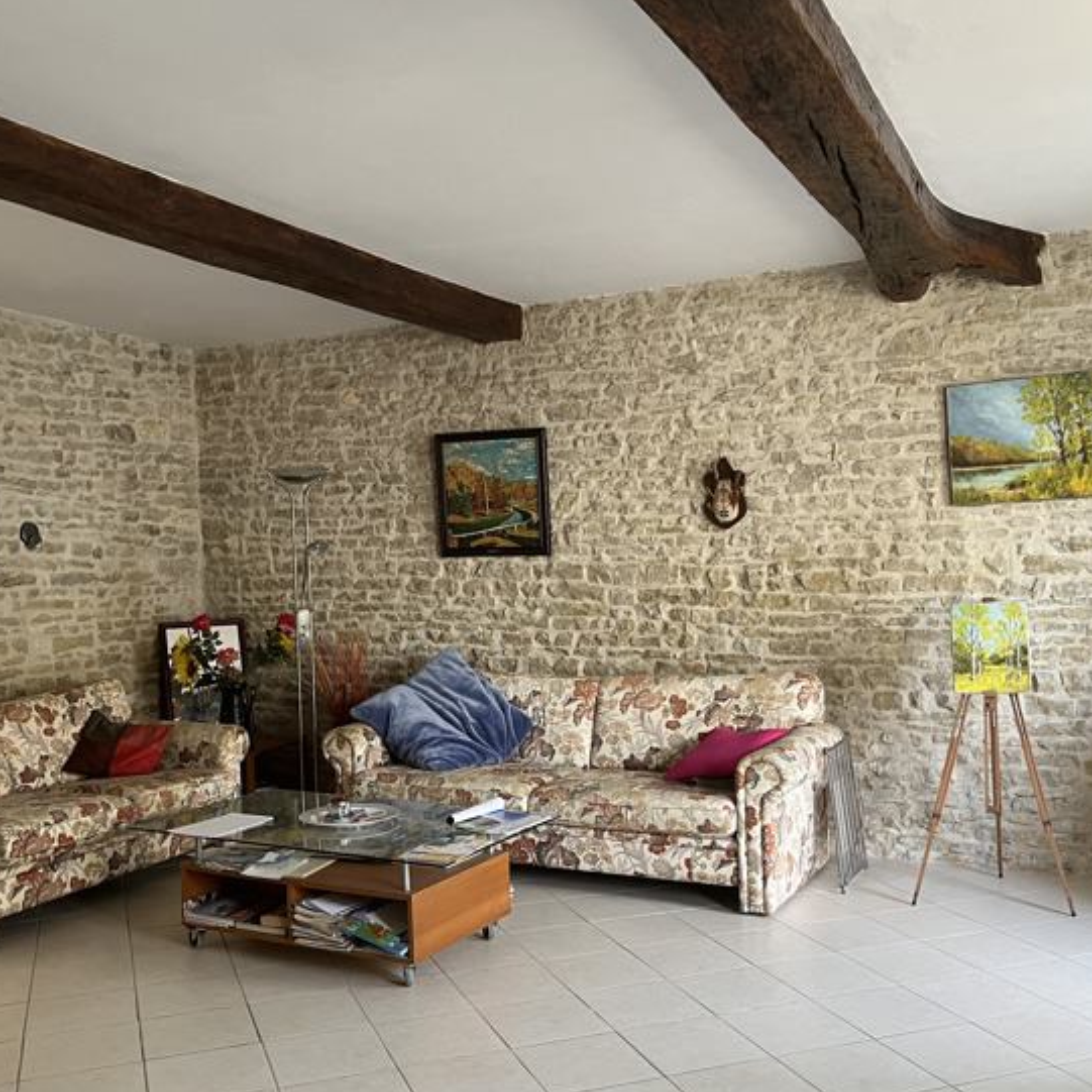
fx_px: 1213
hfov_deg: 48.4
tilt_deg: -2.5
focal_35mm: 34
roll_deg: +1.4
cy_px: 589
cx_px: 505
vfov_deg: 48.4
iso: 125
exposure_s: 1/60
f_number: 1.6
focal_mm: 5.1
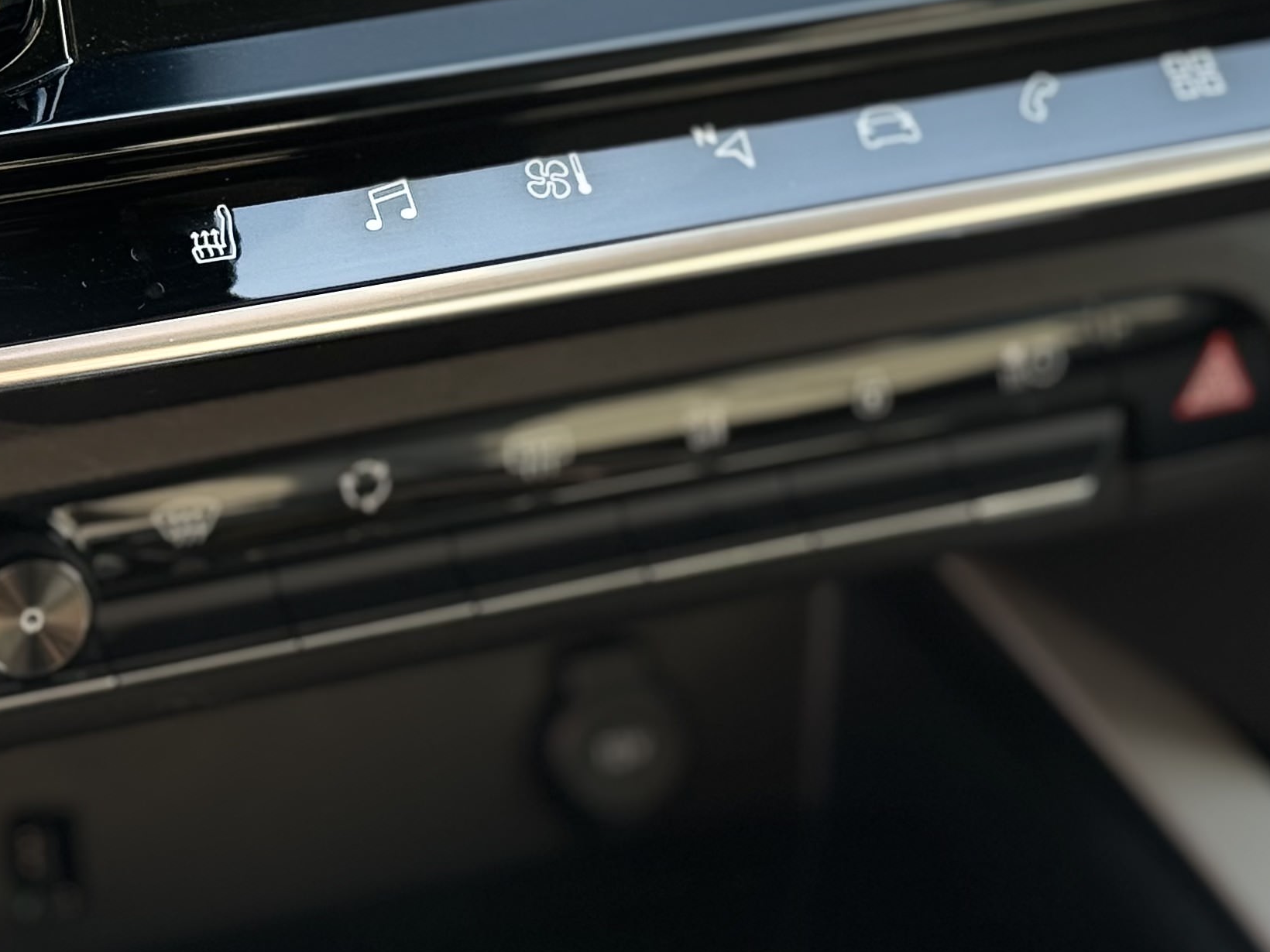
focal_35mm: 118
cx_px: 624
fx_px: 4329
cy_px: -73
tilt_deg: -20.0
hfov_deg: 16.7
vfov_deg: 12.4
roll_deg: +0.5
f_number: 1.78
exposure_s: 1/221
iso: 64
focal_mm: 6.76
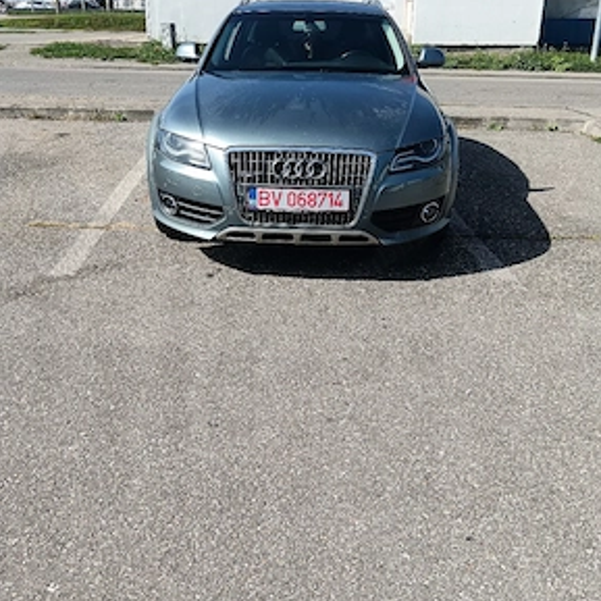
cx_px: 291
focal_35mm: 33
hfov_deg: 49.7
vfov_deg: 49.6
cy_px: 264
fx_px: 648
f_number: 1.9
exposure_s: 1/769
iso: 100
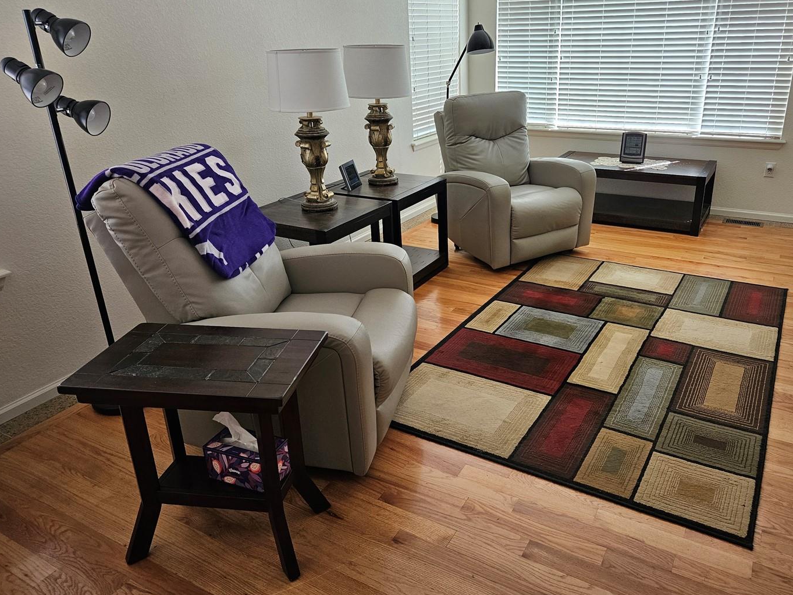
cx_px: 440
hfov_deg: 65.1
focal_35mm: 27
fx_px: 618
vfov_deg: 51.2
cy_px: 261
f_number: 1.8
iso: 160
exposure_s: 1/120
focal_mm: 5.4
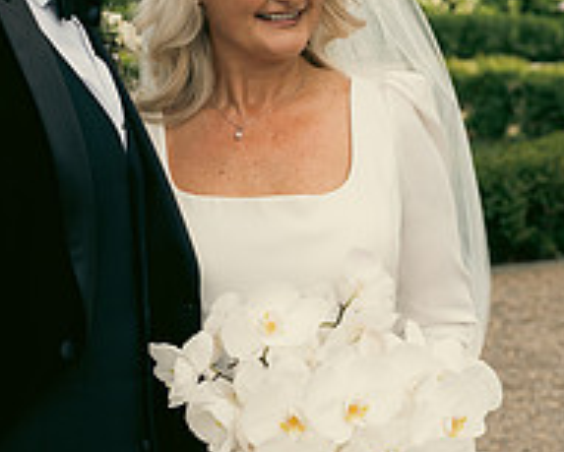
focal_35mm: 117
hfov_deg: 16.3
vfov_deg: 13.2
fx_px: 1954
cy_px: 161
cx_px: 136
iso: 125
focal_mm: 41
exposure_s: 1/640
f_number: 3.5
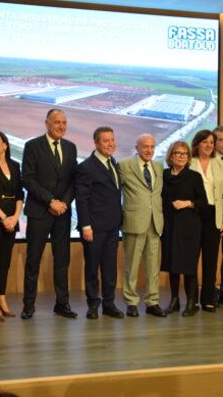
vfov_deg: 31.4
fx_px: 704
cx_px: 47
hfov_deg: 17.9
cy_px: 200
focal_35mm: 67
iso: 400
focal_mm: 28
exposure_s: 1/80
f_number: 4.5
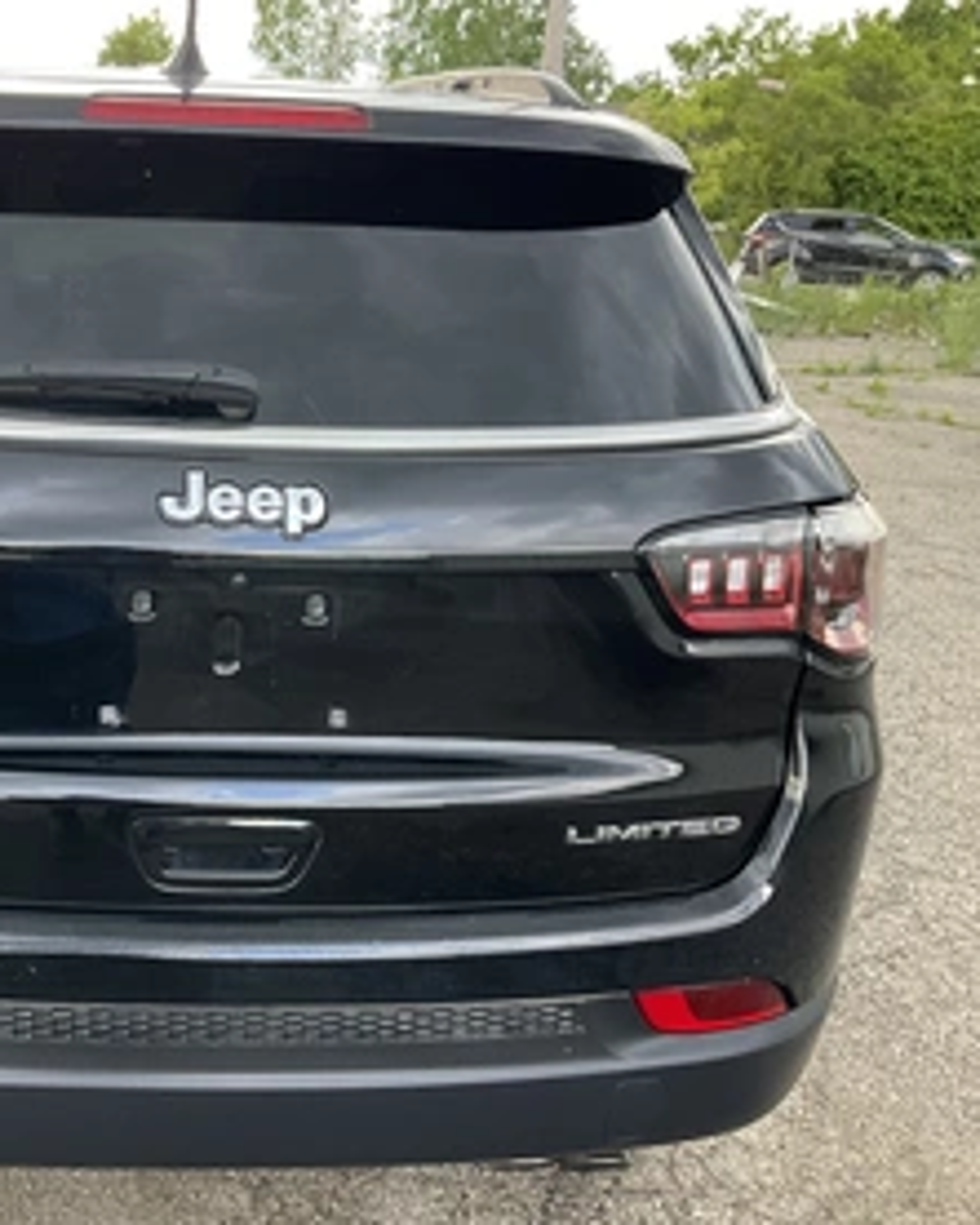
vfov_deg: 44.8
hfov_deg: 34.5
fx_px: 1486
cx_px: 102
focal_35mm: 41
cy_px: 586
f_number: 1.8
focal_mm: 3
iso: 64
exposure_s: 1/122
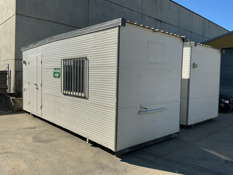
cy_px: 88
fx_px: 195
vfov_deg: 48.2
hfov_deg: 61.7
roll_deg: -2.6
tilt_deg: -2.4
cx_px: 116
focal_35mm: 29
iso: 25
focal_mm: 3
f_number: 1.8
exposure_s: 1/2959
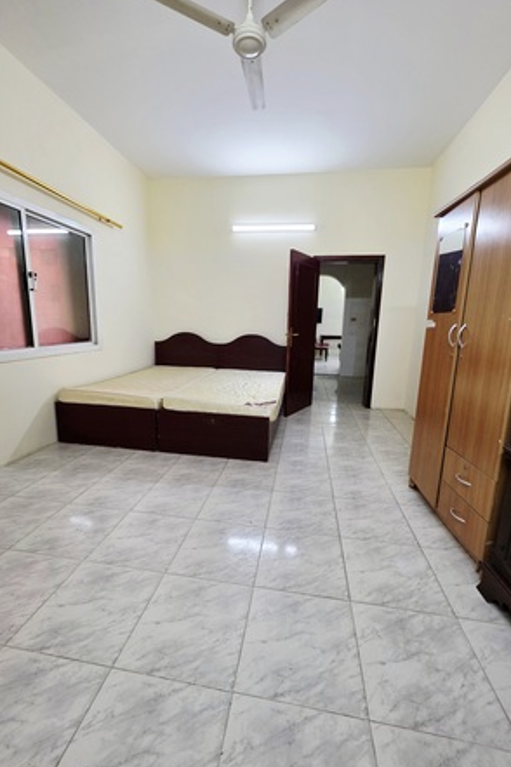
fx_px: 298
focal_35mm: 14
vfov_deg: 104.2
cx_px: 249
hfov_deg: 81.2
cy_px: 378
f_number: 1.9
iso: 200
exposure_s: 1/50.3
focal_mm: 2.2
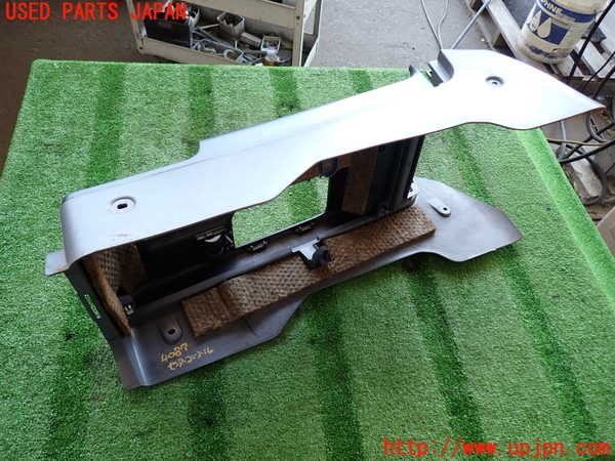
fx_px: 444
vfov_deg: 54.9
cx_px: 308
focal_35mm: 25
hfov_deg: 69.4
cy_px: 230
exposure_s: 1/60
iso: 160
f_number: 2
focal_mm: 4.5
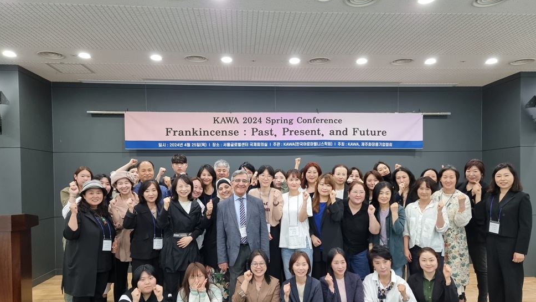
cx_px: 273
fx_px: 384
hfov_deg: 69.8
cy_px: 179
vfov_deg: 42.7
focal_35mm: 27
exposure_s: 1/60
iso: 200
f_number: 1.8
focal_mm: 6.7
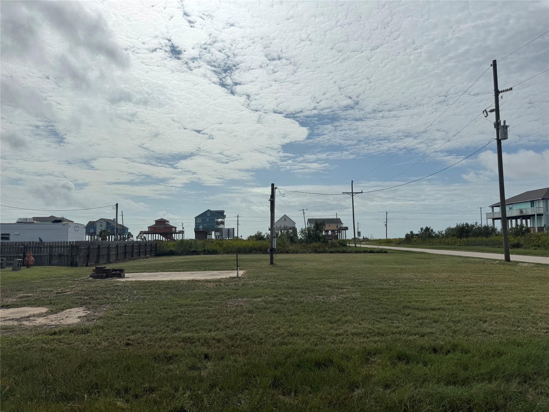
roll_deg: +0.7
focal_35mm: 24
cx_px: 274
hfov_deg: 71.6
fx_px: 381
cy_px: 206
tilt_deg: +4.9
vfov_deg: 56.8
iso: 64
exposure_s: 1/28571
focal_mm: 6.76
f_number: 1.78
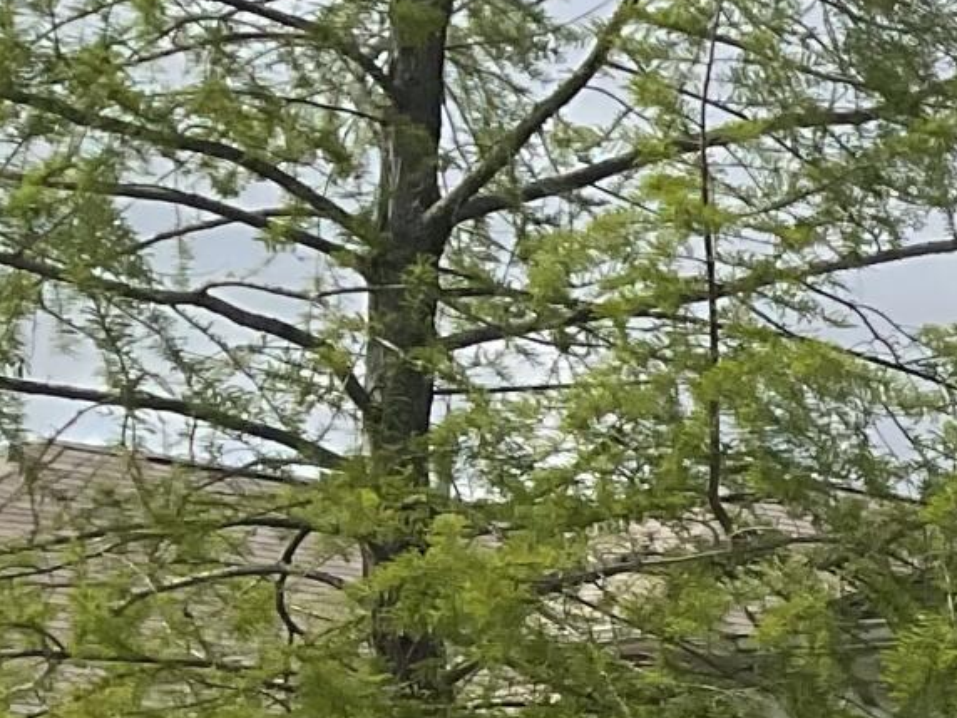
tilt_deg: +0.2
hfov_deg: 10.8
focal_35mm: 152
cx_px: 2372
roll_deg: -0.4
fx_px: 4202
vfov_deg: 9.4
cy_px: 1213
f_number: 1.8
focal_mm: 3
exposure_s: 1/3125
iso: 20
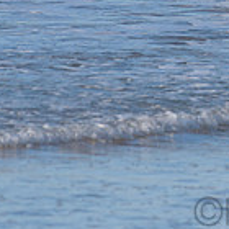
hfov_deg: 1.0
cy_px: -60
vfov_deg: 1.0
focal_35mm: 1756
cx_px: 321
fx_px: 13143
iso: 250
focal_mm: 500
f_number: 5.6
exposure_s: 1/2000
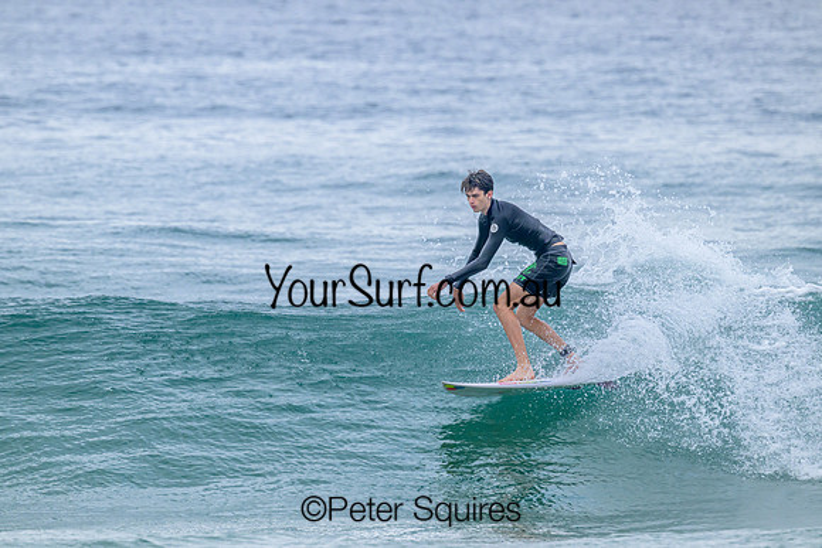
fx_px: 13564
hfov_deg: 3.5
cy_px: 274
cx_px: 411
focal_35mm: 594
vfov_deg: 2.3
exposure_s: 1/2000
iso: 1400
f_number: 11
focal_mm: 580
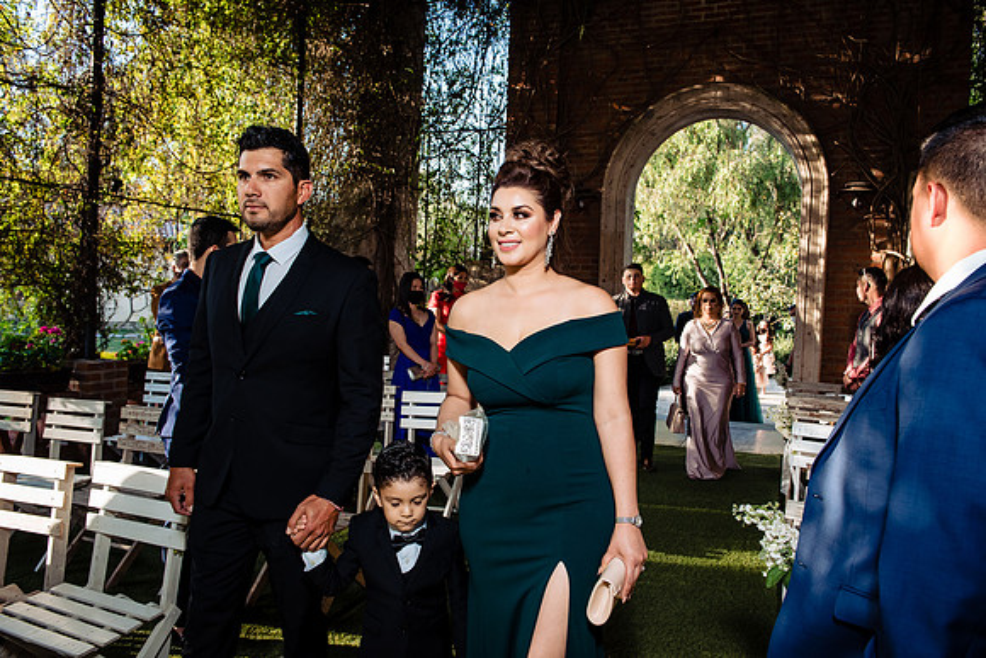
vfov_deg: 46.4
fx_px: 767
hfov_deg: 65.5
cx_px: 493
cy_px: 329
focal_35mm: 28
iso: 1000
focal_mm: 28
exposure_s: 1/200
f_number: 7.1
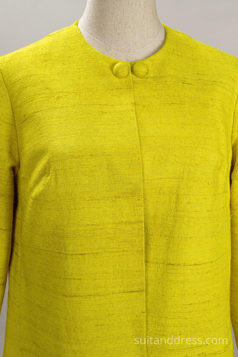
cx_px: 119
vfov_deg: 41.1
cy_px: 178
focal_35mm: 48
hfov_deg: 28.1
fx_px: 476
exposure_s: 1/30
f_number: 8
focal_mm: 32
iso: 320
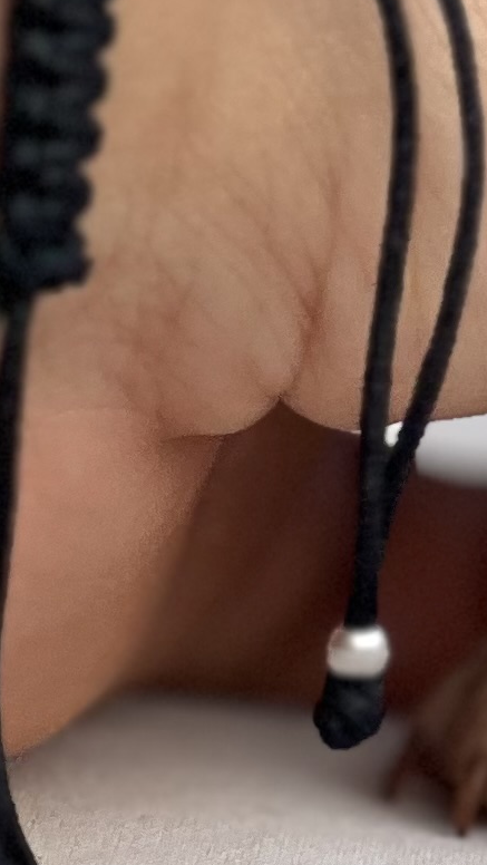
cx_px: 1656
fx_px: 7615
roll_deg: +0.9
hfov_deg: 3.5
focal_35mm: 332
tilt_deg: -9.2
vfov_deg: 6.5
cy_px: -46
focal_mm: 9
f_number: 2.8
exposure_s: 1/121
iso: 40
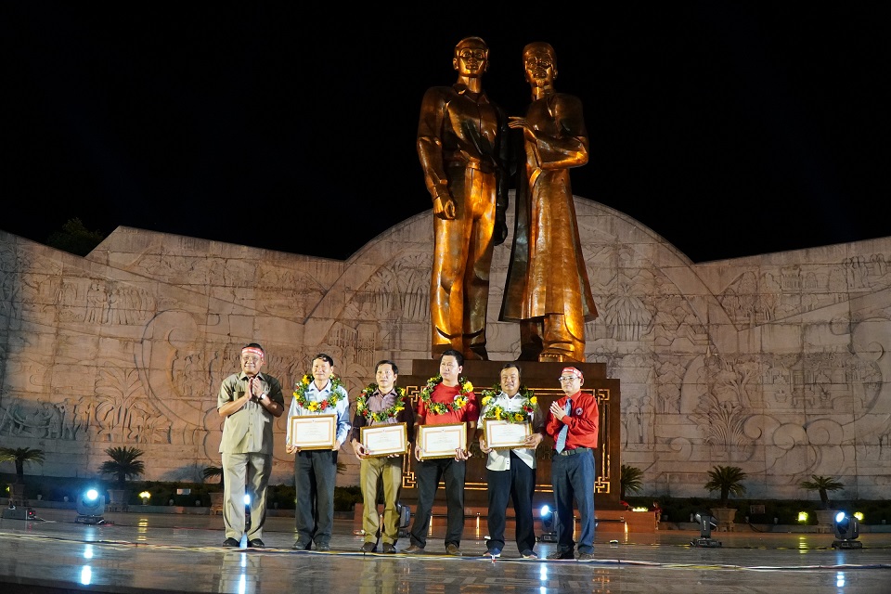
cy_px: 297
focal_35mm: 38
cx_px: 446
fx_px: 928
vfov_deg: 35.5
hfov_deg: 51.3
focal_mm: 25
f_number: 4
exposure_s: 1/160
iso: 3200
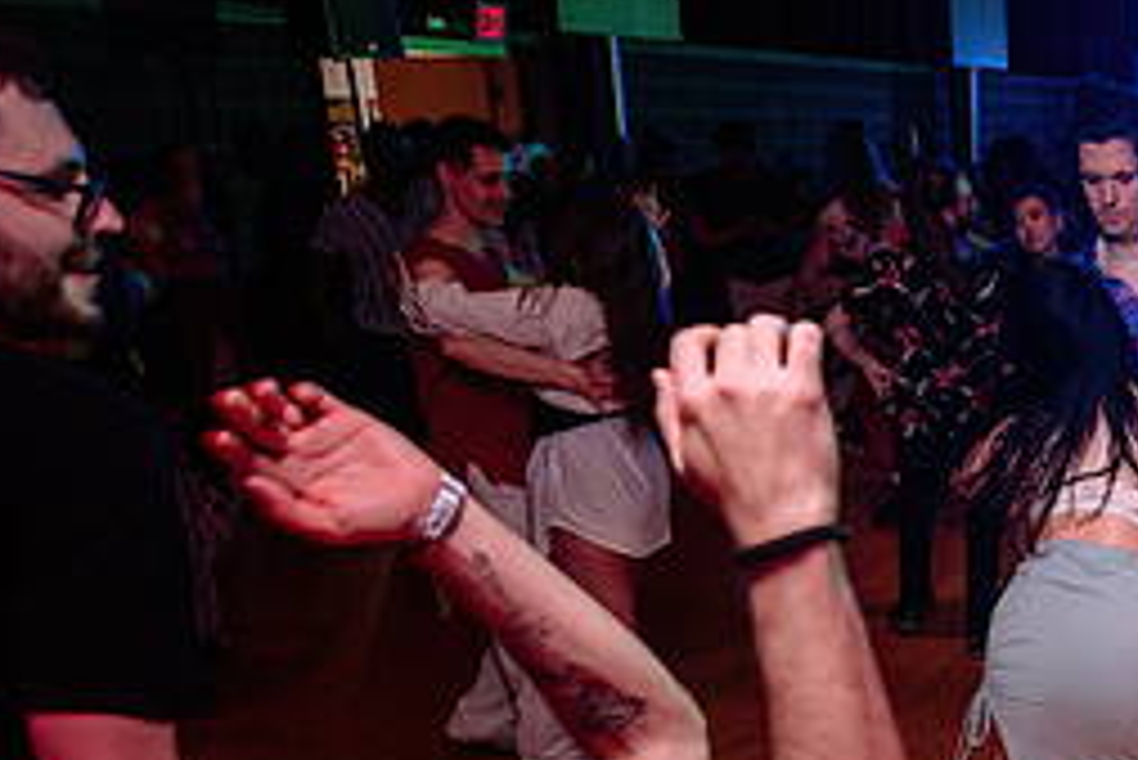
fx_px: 1740
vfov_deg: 23.6
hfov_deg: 32.2
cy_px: 762
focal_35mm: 55
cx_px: 1232
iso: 1250
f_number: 3.2
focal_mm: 24
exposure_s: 1/80
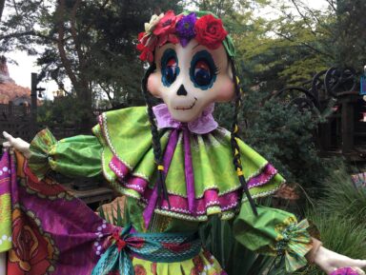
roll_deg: -1.0
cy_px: 138
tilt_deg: +0.3
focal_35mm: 29
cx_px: 183
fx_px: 307
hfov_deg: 61.6
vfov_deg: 48.3
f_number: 2.2
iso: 25
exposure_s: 1/122
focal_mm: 4.15
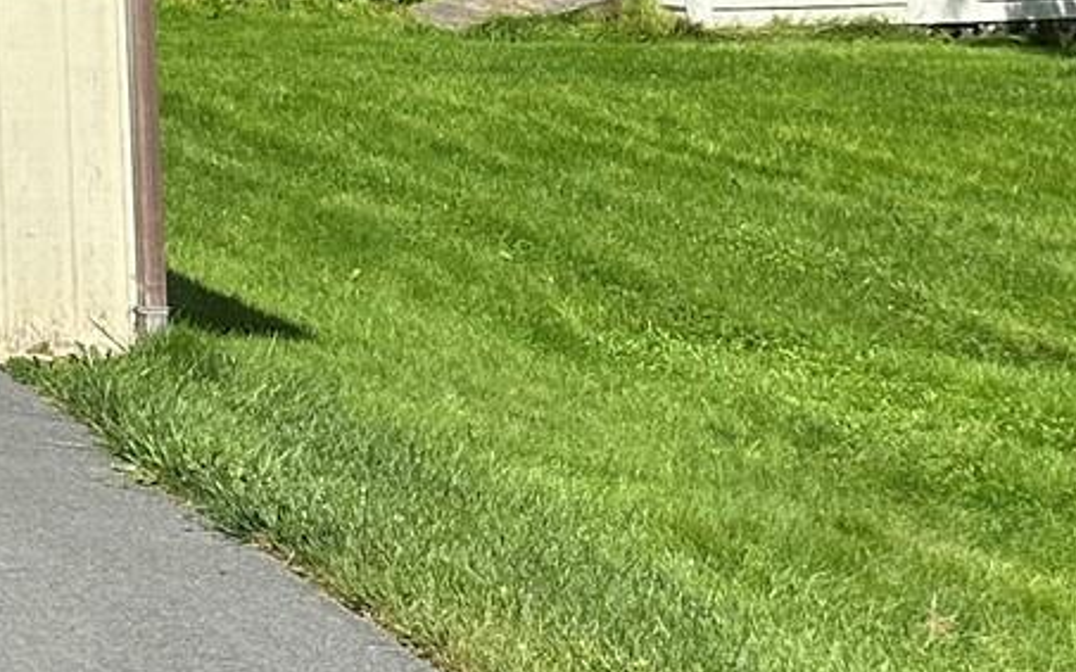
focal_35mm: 115
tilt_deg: +7.4
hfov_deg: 15.1
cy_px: -480
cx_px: -1012
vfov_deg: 10.8
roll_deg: -0.7
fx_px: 3372
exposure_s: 1/4016
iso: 80
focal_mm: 6.86
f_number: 1.78
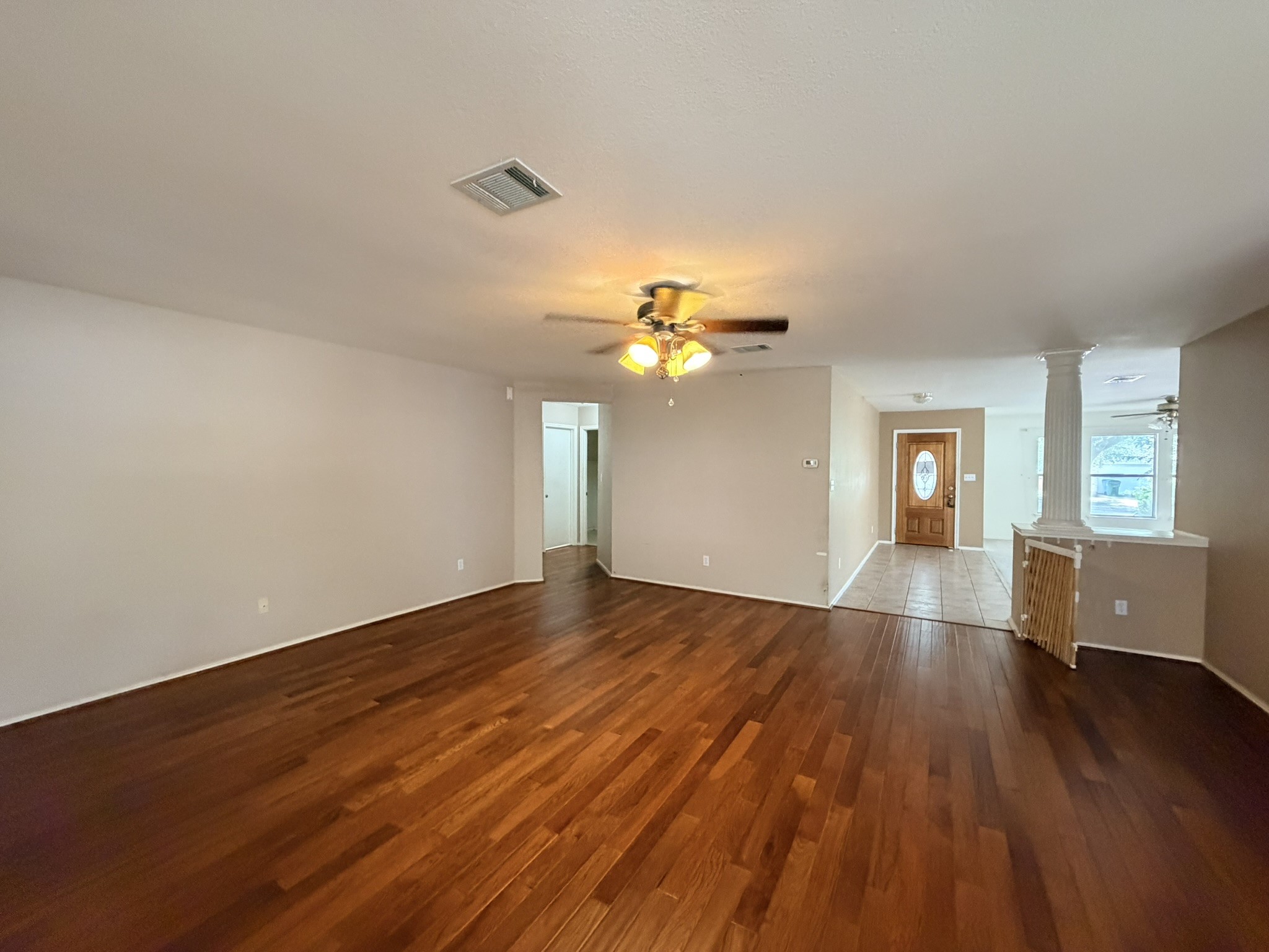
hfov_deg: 102.1
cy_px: 476
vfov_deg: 85.7
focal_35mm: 14
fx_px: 513
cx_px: 634
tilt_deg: -1.0
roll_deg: -0.9
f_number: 2.2
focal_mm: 2.22
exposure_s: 1/60
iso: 640
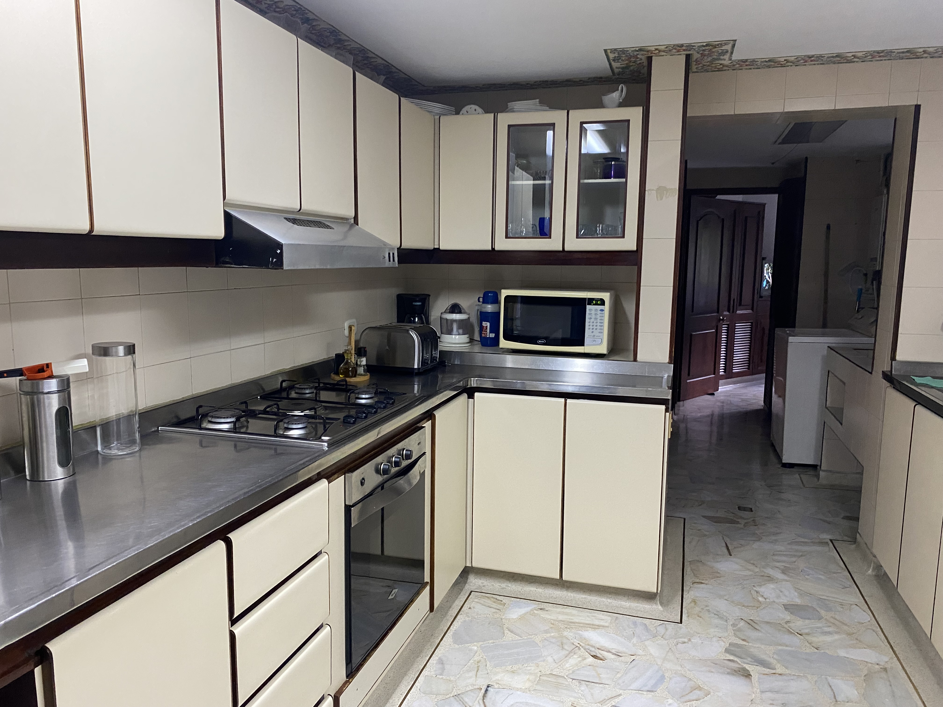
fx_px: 708
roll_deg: +0.0
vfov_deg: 53.1
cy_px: 354
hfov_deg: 67.3
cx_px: 472
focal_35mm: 26
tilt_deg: -9.4
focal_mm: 4.25
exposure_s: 1/60
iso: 320
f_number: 1.8
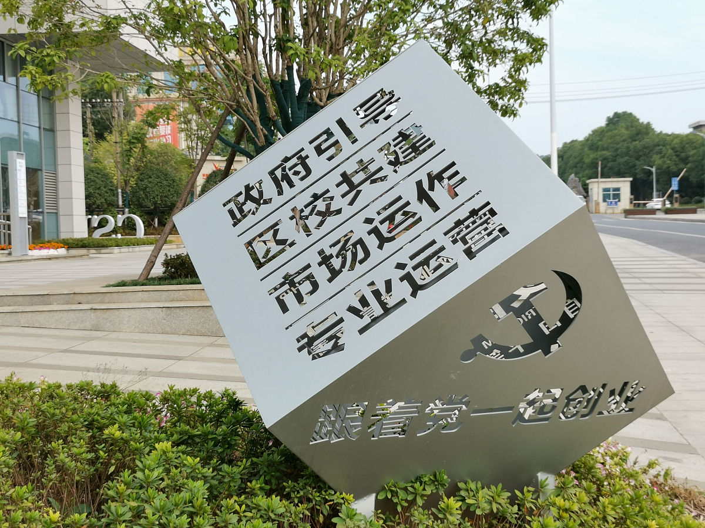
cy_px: 264
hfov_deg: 38.2
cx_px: 352
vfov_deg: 29.1
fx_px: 1018
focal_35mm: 50
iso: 50
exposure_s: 1/570
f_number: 1.8
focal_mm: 5.58
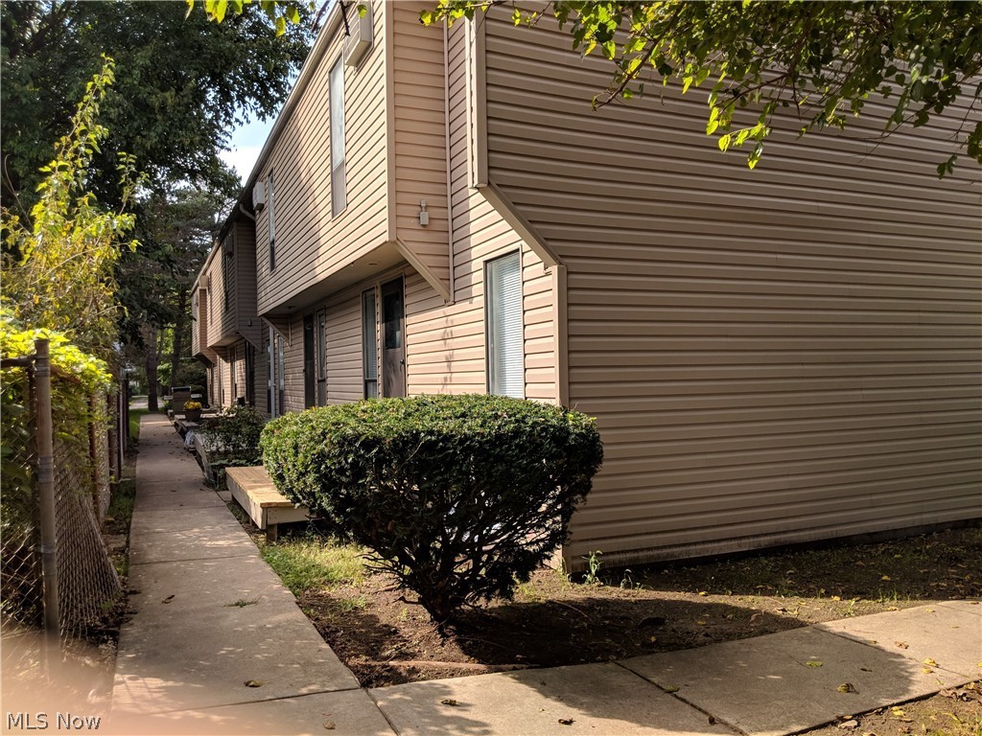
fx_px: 766
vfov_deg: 51.4
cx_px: 491
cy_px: 368
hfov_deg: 65.3
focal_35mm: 27
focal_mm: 4.44
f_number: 1.8
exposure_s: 1/2342
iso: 57
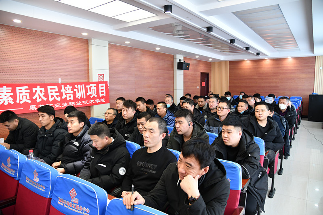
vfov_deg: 53.1
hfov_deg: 73.8
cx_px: 162
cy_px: 108
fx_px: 215
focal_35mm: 24
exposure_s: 1/60
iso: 1000
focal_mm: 24
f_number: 4
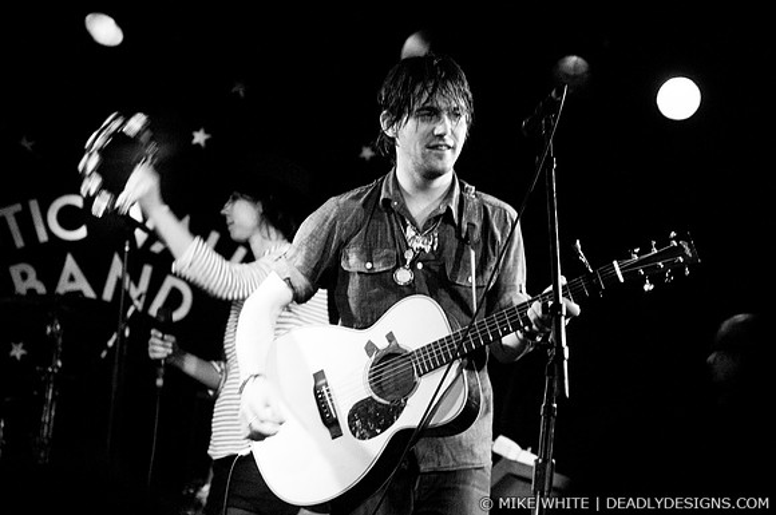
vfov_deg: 14.7
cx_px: 388
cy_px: 258
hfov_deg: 21.9
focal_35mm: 93
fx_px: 2002
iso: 1600
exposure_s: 1/50
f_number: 2.8
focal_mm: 62
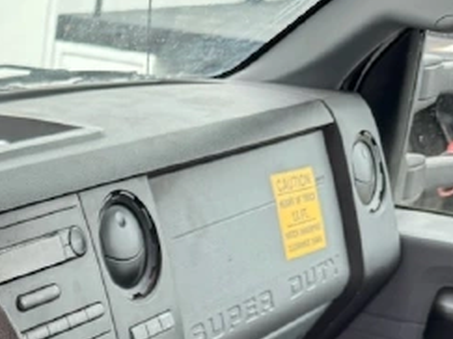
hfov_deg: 21.4
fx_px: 1033
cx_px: -198
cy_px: 499
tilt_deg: -30.9
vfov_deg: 17.0
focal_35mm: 79
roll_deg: -1.0
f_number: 1.78
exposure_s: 1/121
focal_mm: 6.76
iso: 80
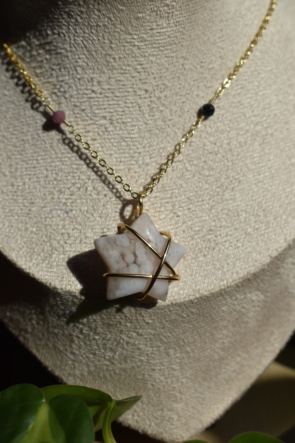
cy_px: 222
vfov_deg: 29.9
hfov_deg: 20.2
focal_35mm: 68
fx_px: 830
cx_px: 148
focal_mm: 45
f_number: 8
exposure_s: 1/800
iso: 100
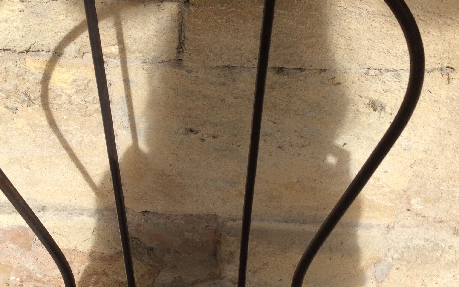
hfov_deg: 45.0
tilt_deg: -43.2
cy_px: 120
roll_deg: +1.5
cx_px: 177
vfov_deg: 29.2
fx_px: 550
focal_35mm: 44
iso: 32
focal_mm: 3.3
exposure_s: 1/1079
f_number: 2.4
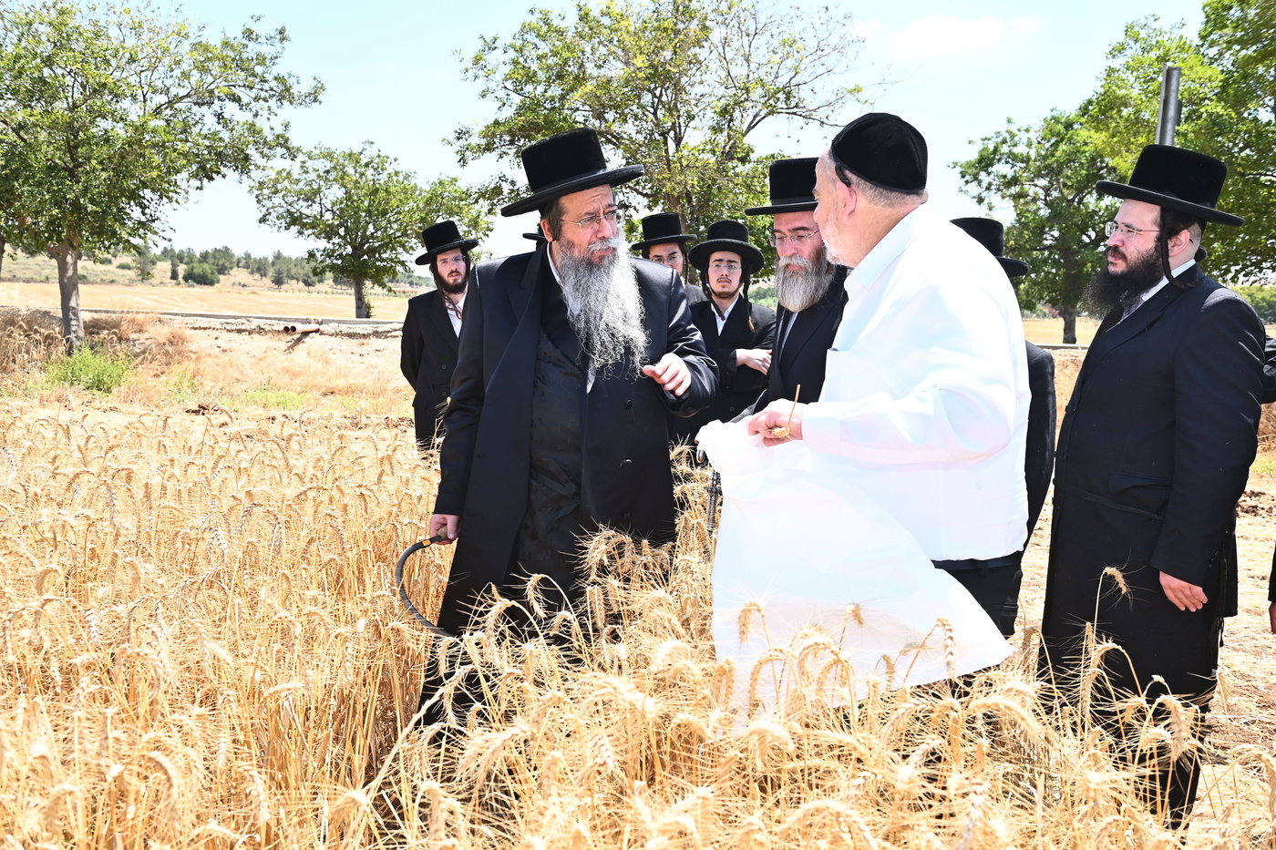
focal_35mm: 32
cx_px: 638
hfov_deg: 58.7
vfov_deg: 41.1
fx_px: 1134
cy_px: 425
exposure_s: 1/200
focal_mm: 32
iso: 160
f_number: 6.3
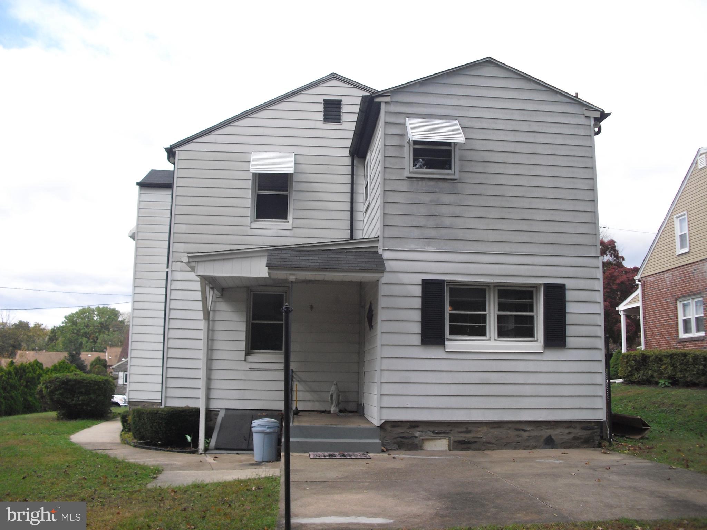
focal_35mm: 36
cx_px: 354
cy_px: 265
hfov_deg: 51.4
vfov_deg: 39.7
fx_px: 735
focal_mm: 6.3
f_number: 7.8
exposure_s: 1/80
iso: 100
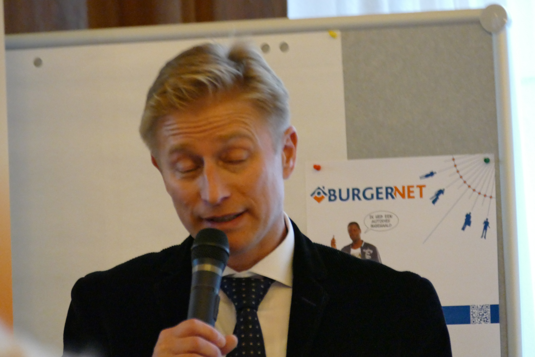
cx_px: 268
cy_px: 178
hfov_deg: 6.2
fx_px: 4904
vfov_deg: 4.2
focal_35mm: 330
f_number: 4
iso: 3200
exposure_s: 1/100
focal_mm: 120.47
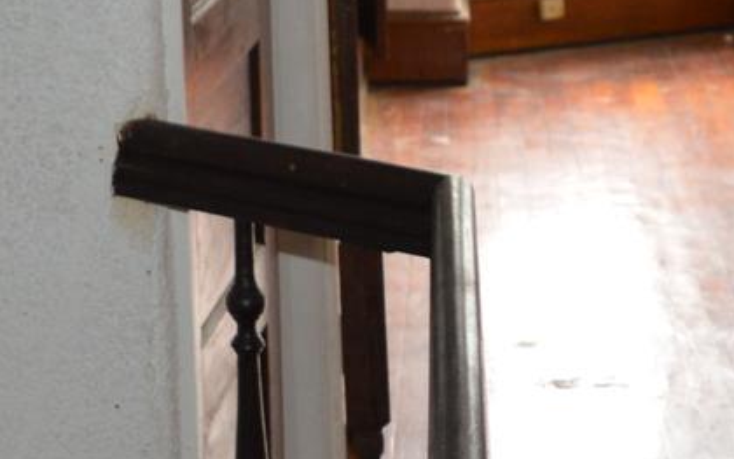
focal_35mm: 134
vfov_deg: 9.8
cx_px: 573
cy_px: 146
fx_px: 2682
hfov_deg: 15.5
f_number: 3.5
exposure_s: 1/60
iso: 400
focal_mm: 18
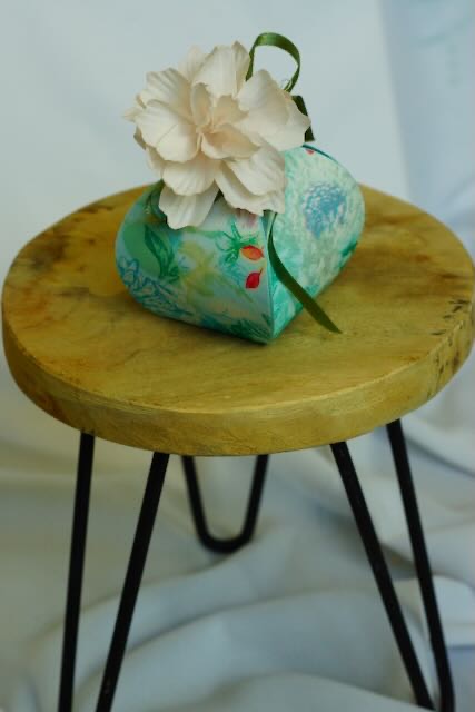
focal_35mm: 75
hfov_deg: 18.2
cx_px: 238
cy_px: 356
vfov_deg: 27.0
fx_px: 1483
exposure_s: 1/80
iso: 500
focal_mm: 50
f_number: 7.1
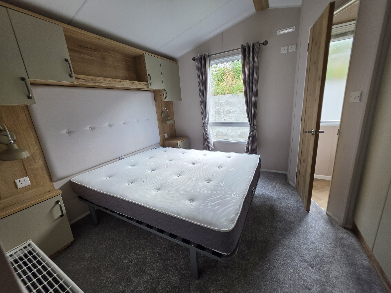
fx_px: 147
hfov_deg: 106.2
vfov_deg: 89.9
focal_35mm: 13
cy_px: 146
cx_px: 196
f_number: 1.9
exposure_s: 1/100
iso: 32
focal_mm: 2.2
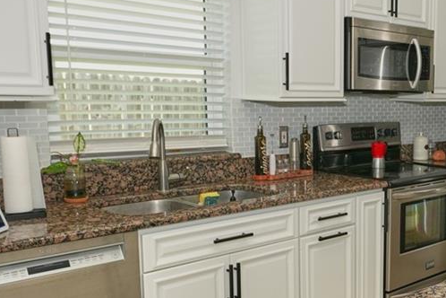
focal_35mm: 45
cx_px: 407
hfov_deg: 40.1
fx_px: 557
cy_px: 178
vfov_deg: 29.8
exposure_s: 1/200
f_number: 4
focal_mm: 14
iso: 400
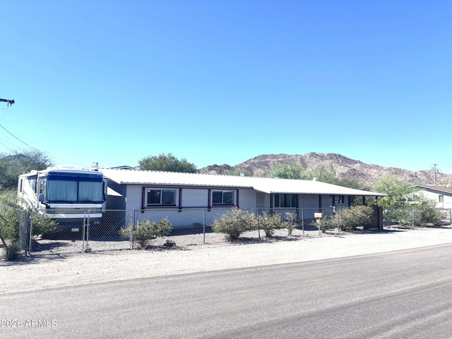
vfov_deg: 53.1
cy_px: 170
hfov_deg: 67.3
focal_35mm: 26
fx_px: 339
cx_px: 226
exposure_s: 1/4082
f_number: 1.6
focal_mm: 5.96
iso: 50
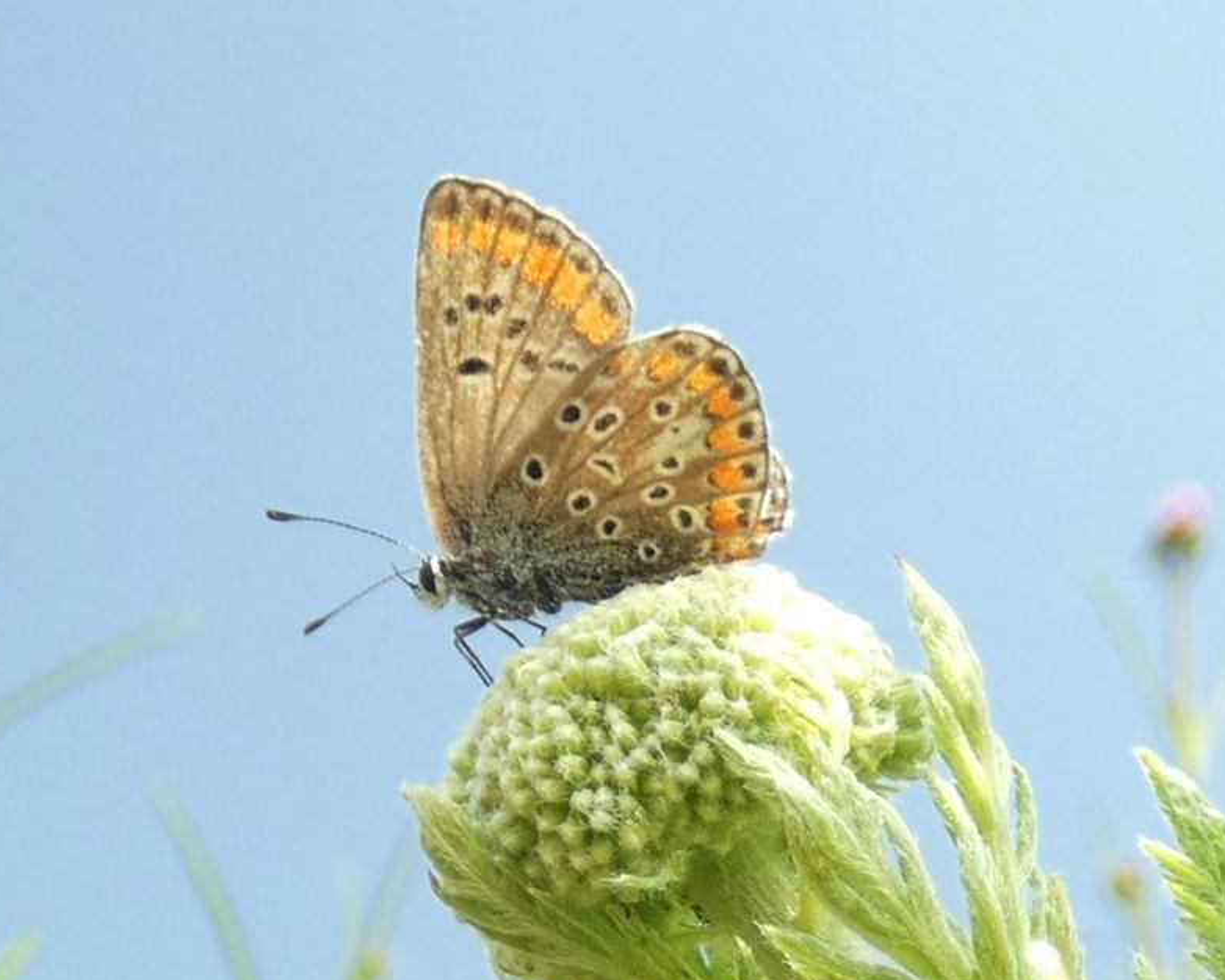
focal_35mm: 33
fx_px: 1197
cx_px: 573
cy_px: 499
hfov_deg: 54.2
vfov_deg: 44.6
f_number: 3.3
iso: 80
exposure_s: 1/100
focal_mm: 5.5
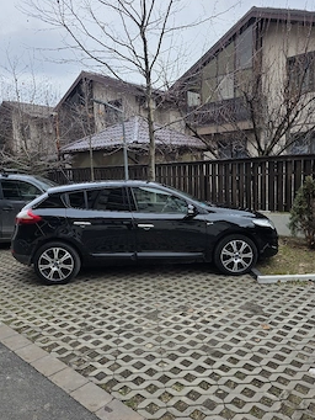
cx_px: 158
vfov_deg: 65.3
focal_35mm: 27
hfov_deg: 51.4
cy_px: 208
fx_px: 327
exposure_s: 1/2500
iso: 80
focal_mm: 6.3
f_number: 1.7
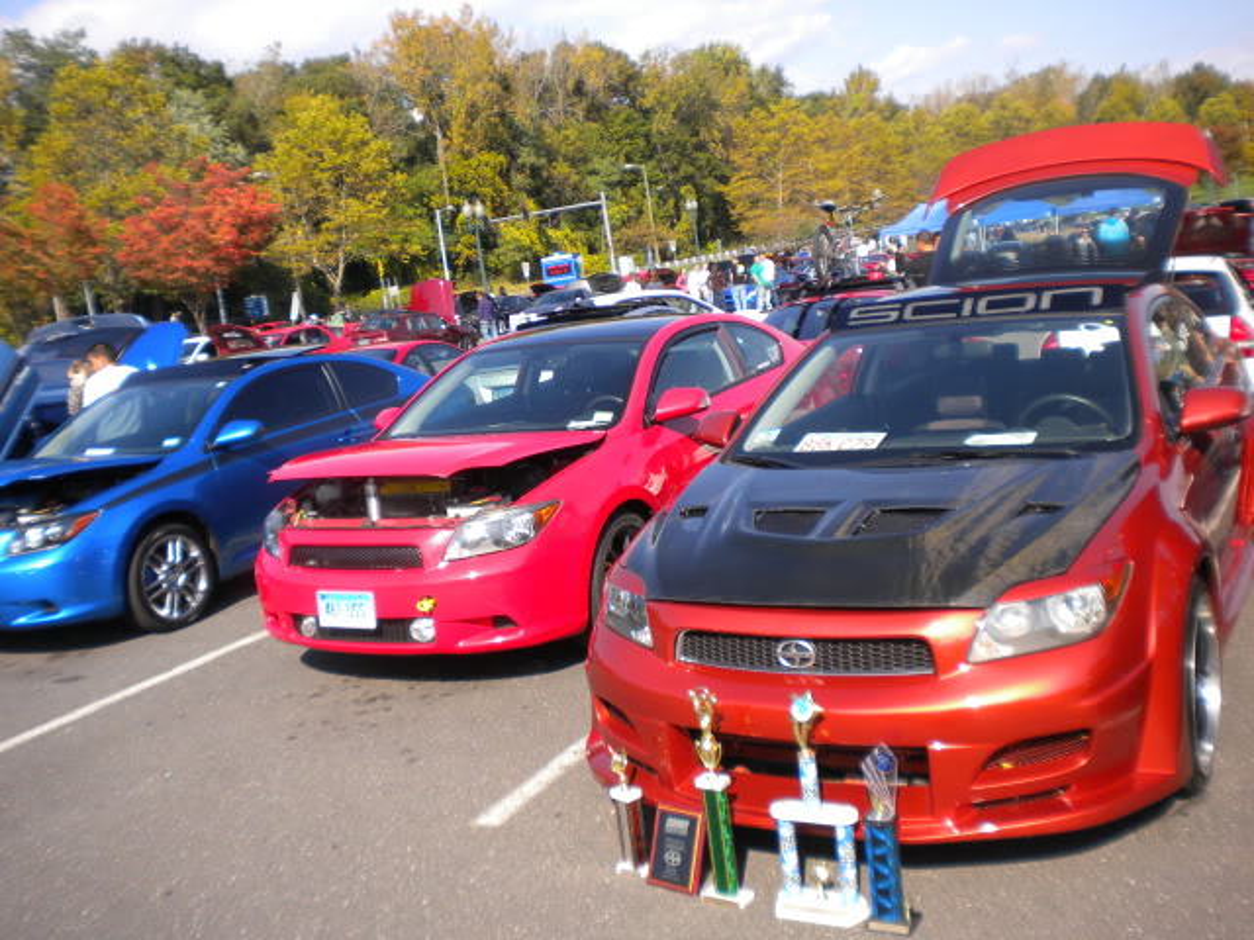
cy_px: 470
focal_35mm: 35
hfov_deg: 52.6
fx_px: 1268
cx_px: 627
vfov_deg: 40.7
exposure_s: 1/369
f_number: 4.6
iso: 80
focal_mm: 6.3
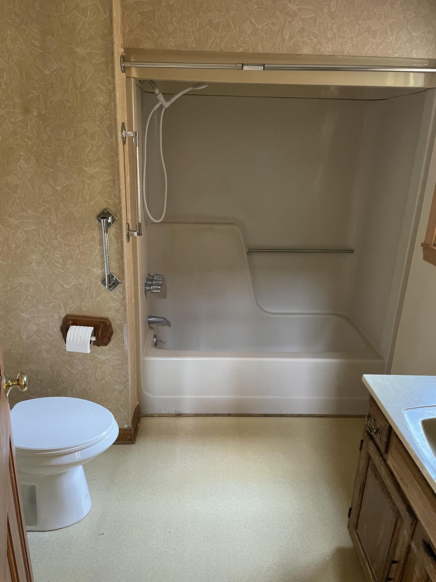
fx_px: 437
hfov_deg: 53.1
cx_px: 218
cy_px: 291
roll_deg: -1.3
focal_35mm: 26
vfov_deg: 67.3
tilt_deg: -19.6
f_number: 1.6
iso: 500
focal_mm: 4.2
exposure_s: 1/55
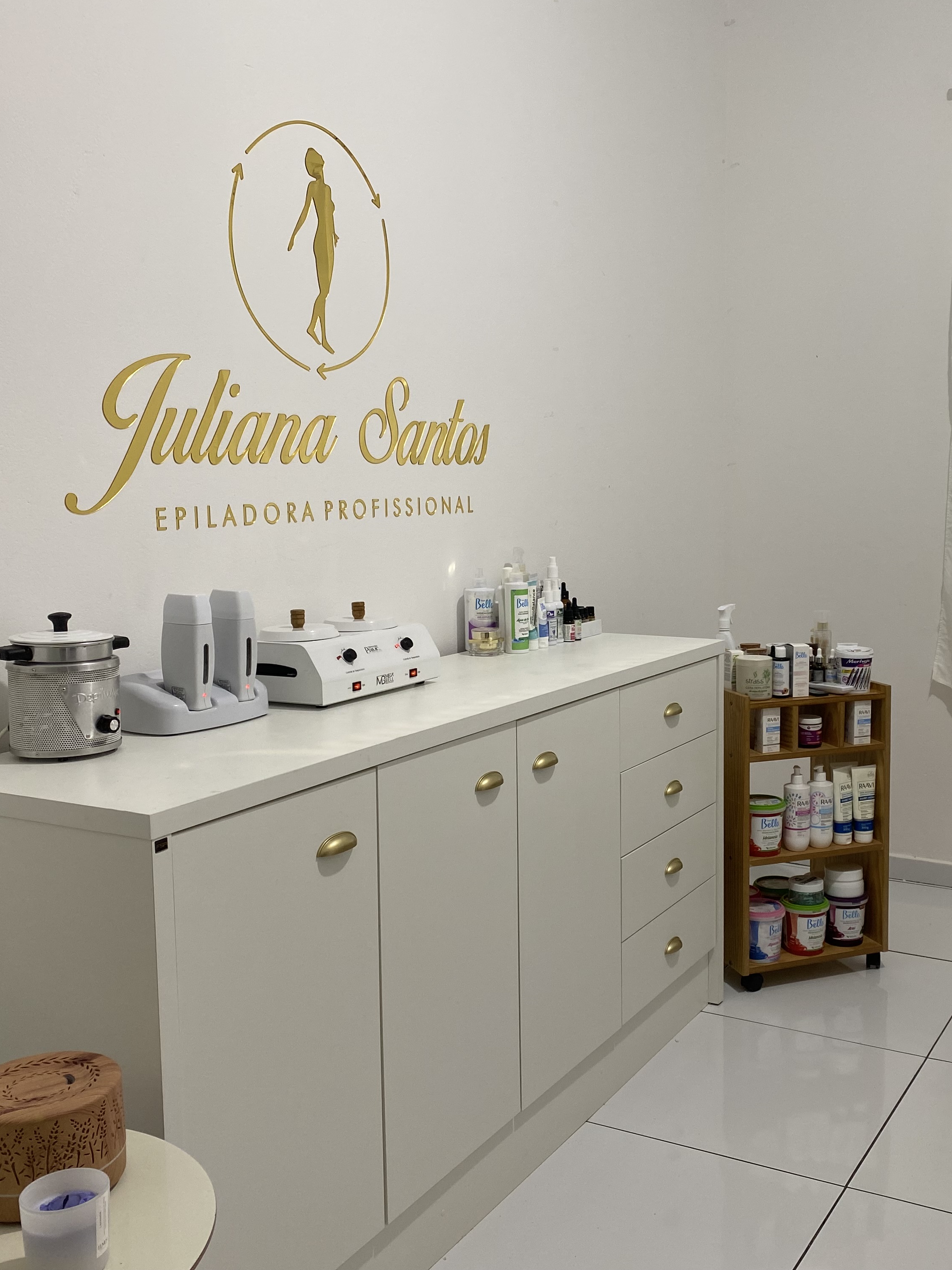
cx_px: 633
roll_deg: -0.2
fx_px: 1284
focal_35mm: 35
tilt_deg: -6.5
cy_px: 630
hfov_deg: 40.2
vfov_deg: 52.6
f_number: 1.8
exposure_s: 1/60
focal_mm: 4.25
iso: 64
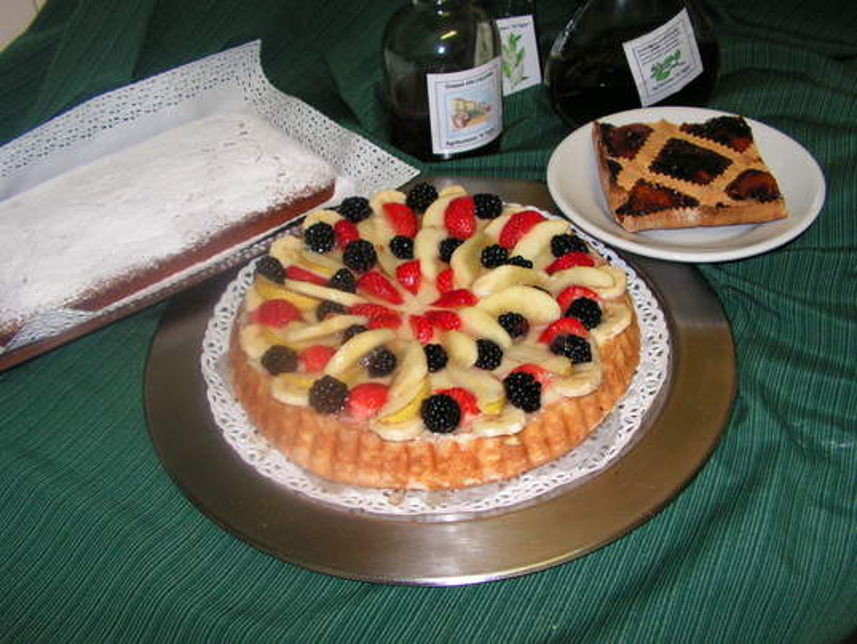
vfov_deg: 39.7
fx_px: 891
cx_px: 428
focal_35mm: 36
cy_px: 322
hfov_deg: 51.3
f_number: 3.2
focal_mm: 6
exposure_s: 1/40
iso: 200
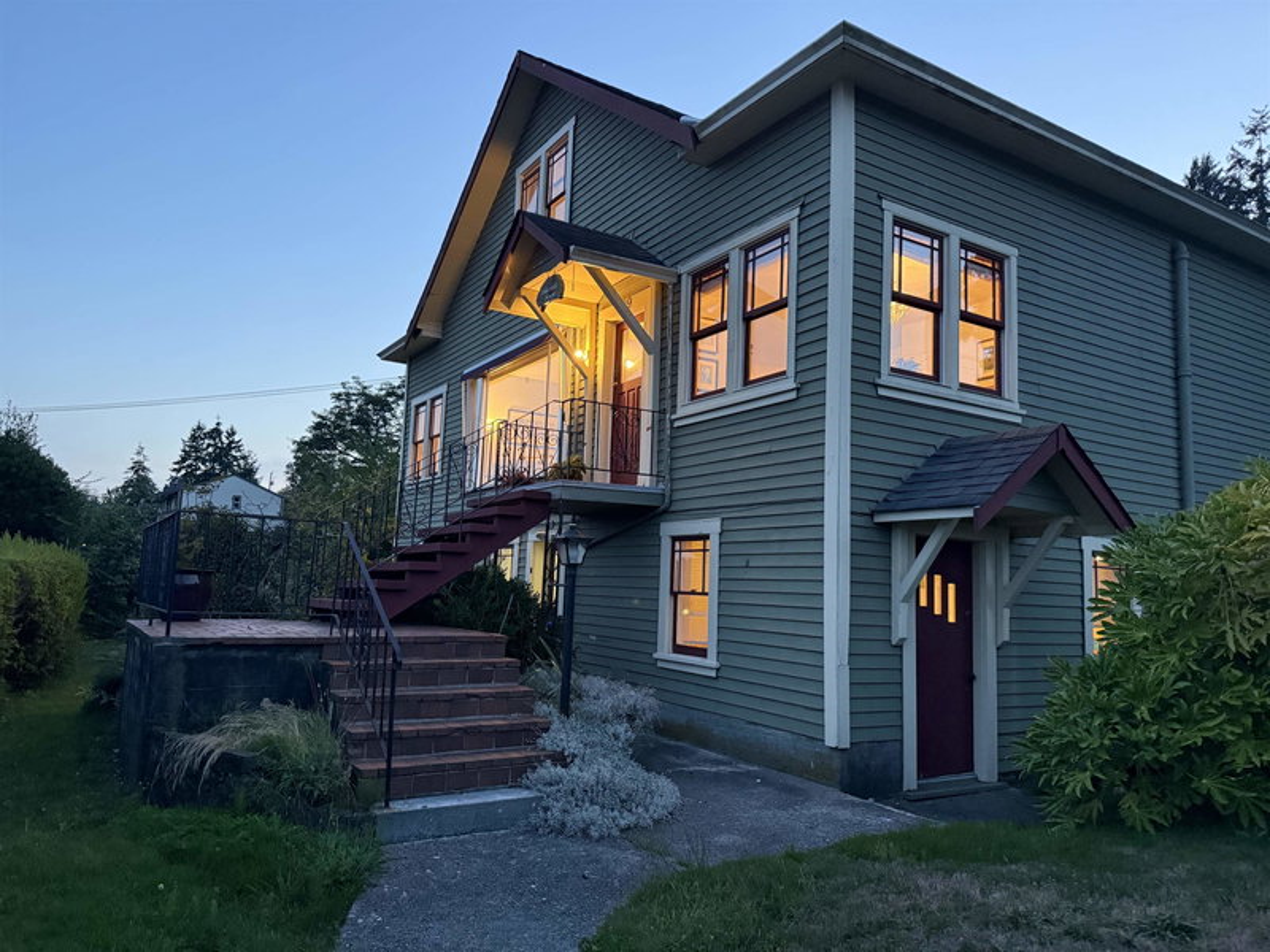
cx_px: 635
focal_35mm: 24
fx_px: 881
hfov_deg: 71.6
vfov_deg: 56.8
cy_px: 476
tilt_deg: +6.9
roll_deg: -2.6
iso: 640
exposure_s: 1/40
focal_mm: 6.76
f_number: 1.78
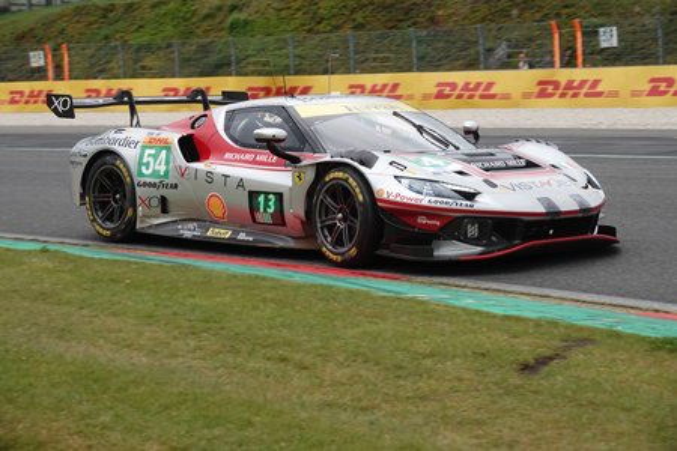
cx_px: 338
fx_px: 1711
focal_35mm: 91
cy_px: 226
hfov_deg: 22.4
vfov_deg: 15.0
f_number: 3.5
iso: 125
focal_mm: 33.51
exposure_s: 1/800
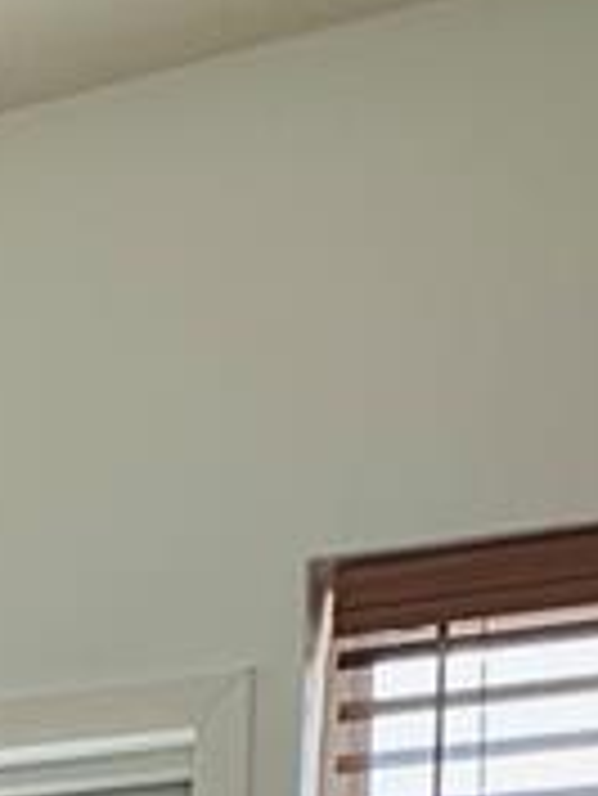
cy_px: 1435
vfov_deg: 17.0
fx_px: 2186
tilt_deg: -2.0
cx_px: -742
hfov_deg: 12.8
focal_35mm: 95
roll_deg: -1.6
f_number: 2.2
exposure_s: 1/360
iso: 40
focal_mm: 2.22
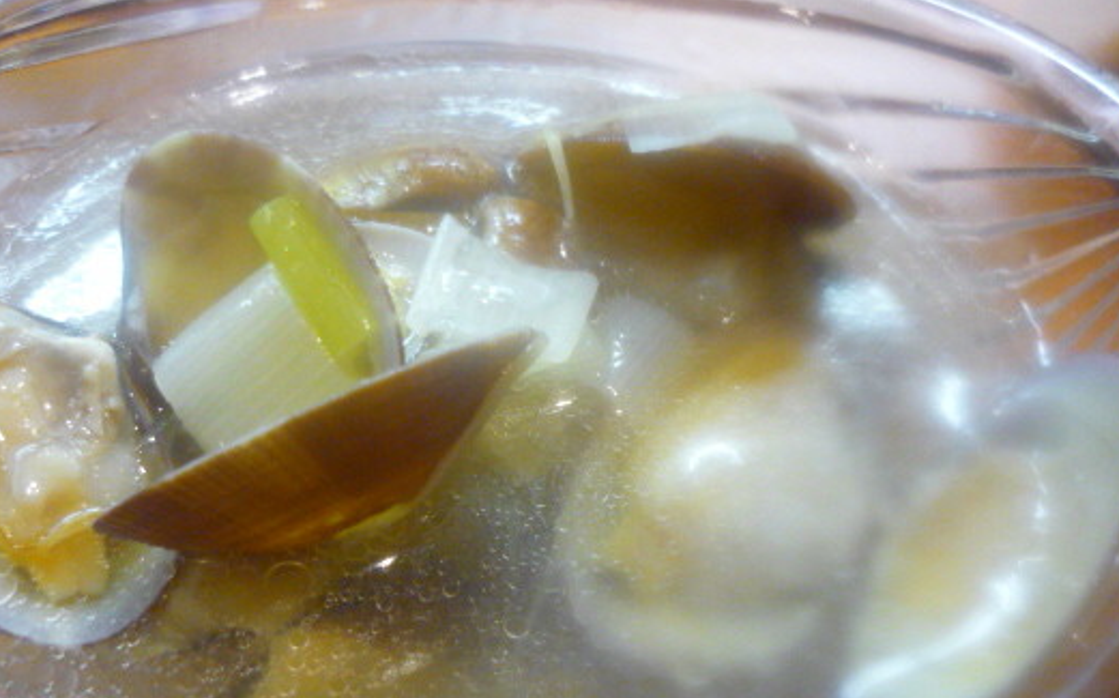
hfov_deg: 46.1
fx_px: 1311
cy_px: 423
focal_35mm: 43
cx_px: 494
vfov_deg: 29.7
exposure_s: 1/15
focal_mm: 5.5
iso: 400
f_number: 2.8
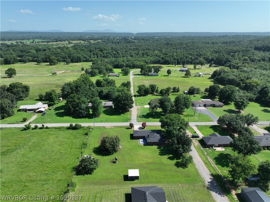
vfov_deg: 56.8
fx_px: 187
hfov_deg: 71.6
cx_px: 135
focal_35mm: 24
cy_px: 101
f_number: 2.8
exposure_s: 1/1600
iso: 120
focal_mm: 12.29
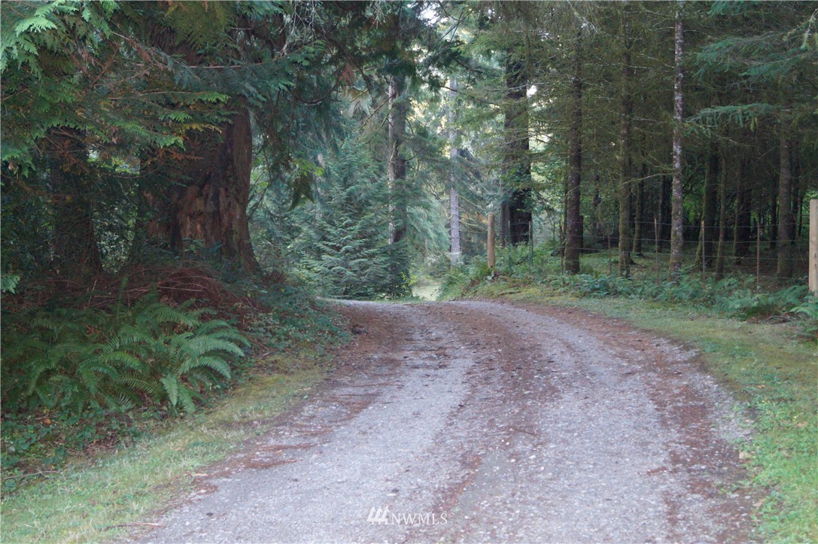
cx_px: 409
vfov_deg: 25.7
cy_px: 272
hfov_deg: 37.9
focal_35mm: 52
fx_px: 1192
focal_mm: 35
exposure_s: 1/60
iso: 3200
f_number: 4.5
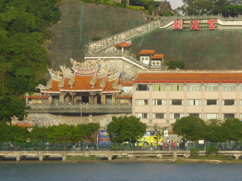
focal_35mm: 250
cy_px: 56
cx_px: 149
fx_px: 1748
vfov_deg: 5.9
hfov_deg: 7.9
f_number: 5.4
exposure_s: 1/320
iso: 100
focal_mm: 27.1
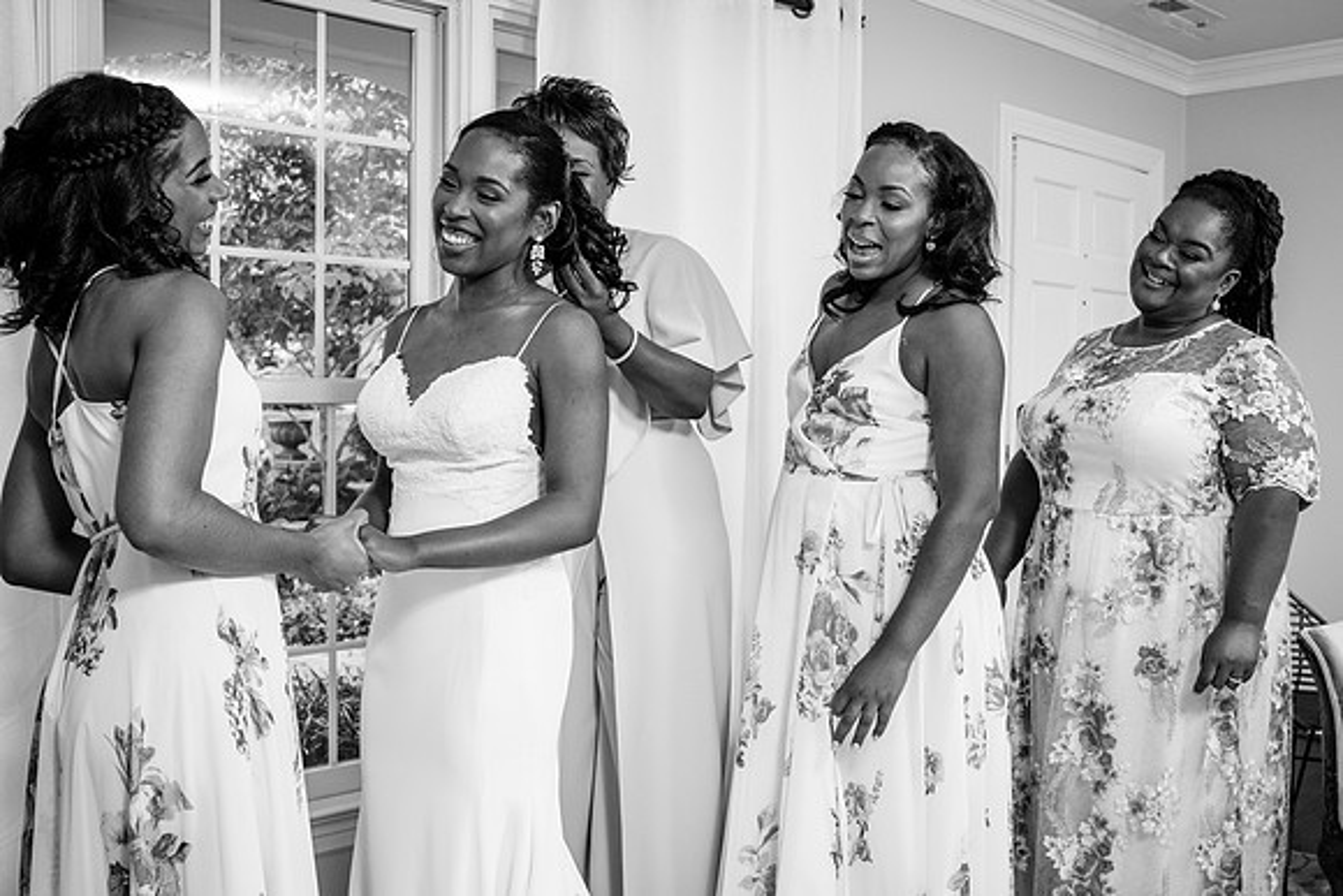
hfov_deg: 50.5
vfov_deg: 34.9
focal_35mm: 38
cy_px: 484
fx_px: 1425
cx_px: 701
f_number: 5.6
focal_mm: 35
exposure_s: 1/200
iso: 1600
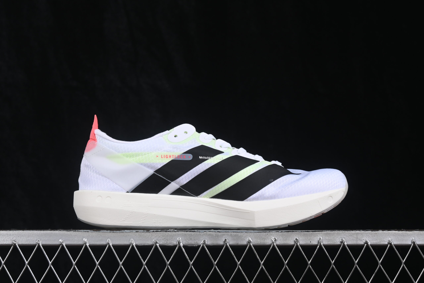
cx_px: 212
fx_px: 883
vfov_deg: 18.2
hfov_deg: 27.0
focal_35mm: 75
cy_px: 142
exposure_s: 1/80
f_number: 8
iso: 160
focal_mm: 50
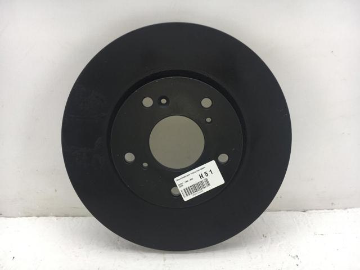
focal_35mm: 29
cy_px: 135
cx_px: 180
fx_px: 302
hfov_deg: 61.7
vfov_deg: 48.2
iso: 25
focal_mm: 4.15
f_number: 2.2
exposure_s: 1/162
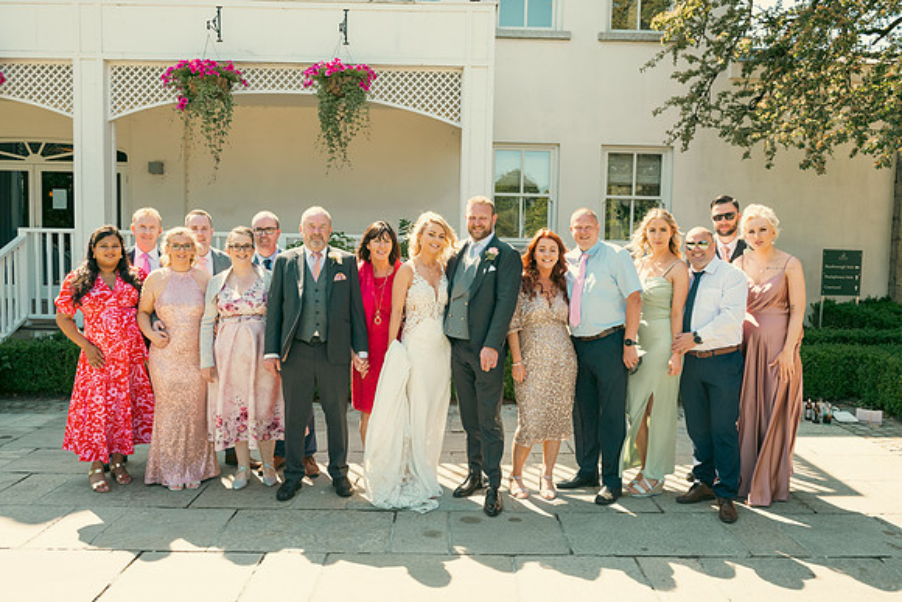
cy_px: 301
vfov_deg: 42.3
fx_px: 777
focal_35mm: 31
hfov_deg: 60.3
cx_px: 451
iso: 250
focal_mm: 31
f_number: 7.1
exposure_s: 1/250
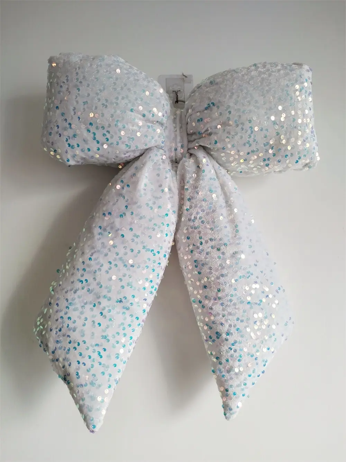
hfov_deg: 53.1
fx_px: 346
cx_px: 173
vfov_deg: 67.3
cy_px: 231
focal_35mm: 26
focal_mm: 4.75
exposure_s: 1/50
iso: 179
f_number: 1.8
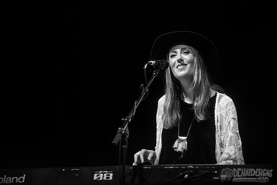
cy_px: 92
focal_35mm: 170
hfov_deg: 12.1
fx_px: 1308
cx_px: 138
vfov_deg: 8.1
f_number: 3.2
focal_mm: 170
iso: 2500
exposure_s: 1/400
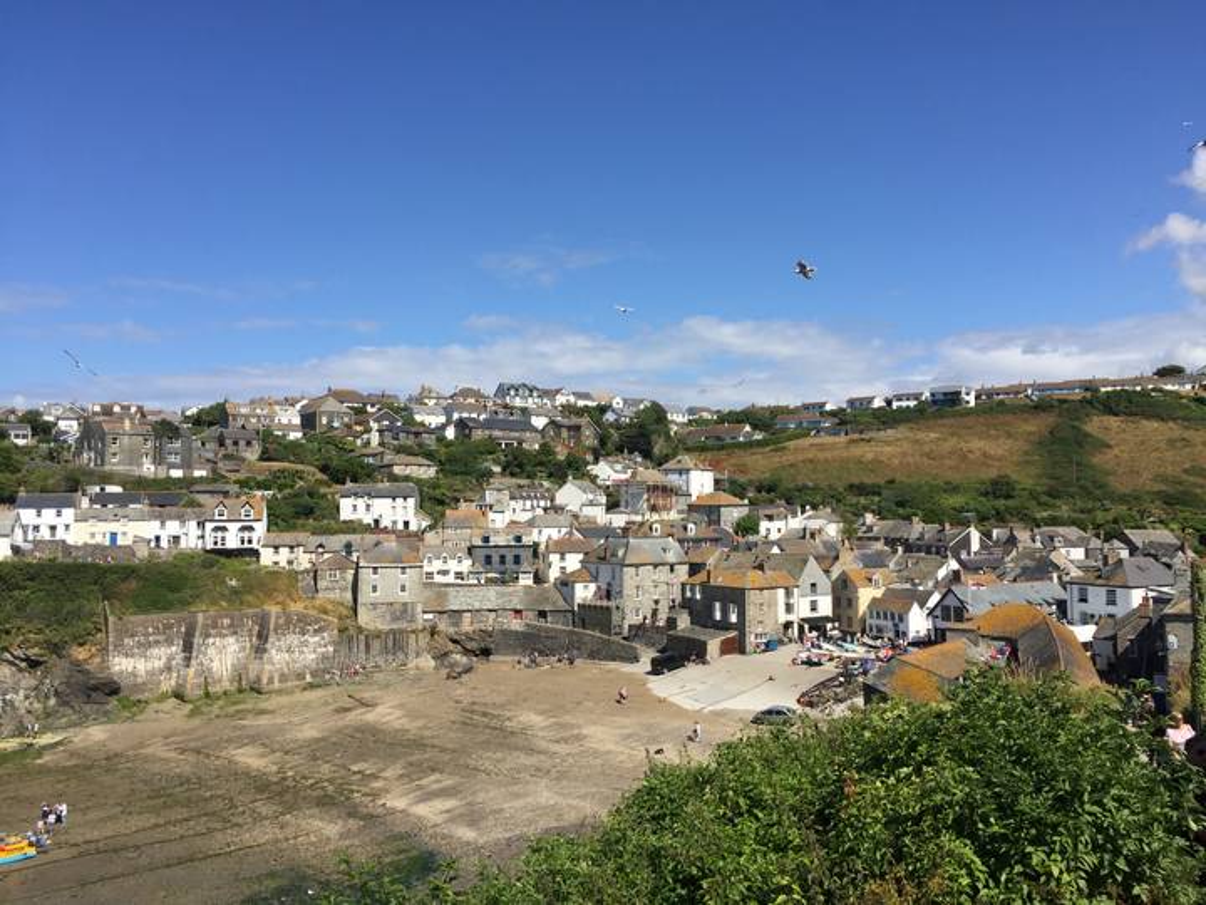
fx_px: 1010
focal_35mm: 29
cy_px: 452
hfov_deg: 61.7
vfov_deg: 48.2
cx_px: 603
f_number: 2.2
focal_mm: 4.15
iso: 32
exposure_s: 1/2639
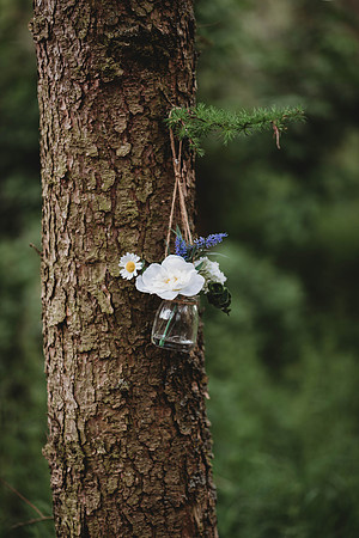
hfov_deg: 16.1
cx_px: 180
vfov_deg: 23.9
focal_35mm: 85
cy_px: 269
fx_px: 1271
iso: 200
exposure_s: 1/250
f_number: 1.8
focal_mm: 85
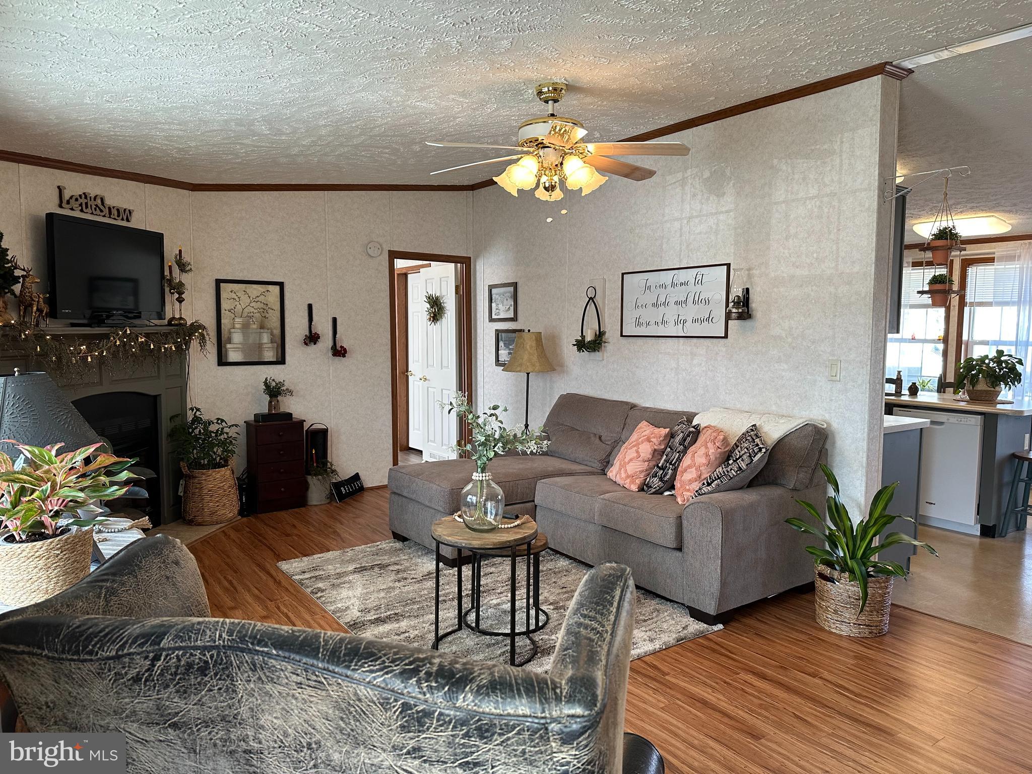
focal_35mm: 24
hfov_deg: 71.6
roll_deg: -0.1
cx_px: 516
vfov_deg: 56.8
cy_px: 387
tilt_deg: -4.3
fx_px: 716
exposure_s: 1/120
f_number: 1.78
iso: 160
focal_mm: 6.86
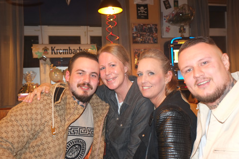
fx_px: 219
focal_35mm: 33
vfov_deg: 39.9
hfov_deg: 57.2
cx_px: 121
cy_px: 80
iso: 800
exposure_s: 1/8
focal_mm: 21.4
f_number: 4
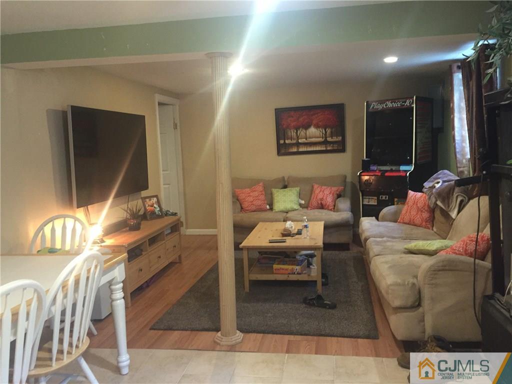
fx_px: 429
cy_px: 192
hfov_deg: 61.7
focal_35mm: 29
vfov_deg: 48.2
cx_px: 256
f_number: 2.2
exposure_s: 1/17
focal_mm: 4.15
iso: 250
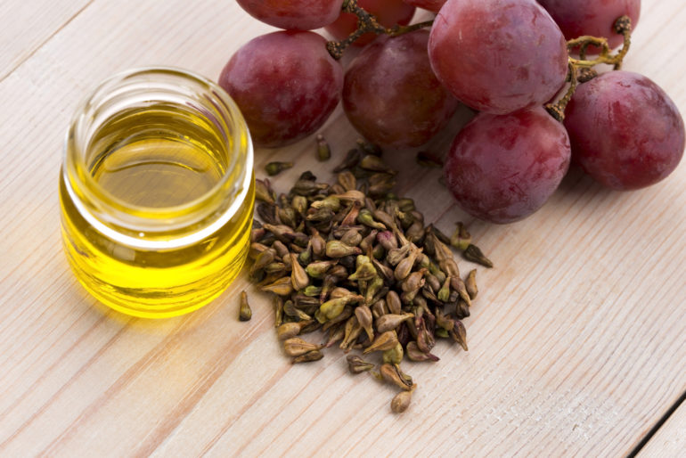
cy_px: 229
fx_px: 2001
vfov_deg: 13.1
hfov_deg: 19.4
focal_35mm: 105
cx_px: 343
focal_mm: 105
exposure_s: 1/20
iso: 100
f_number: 11
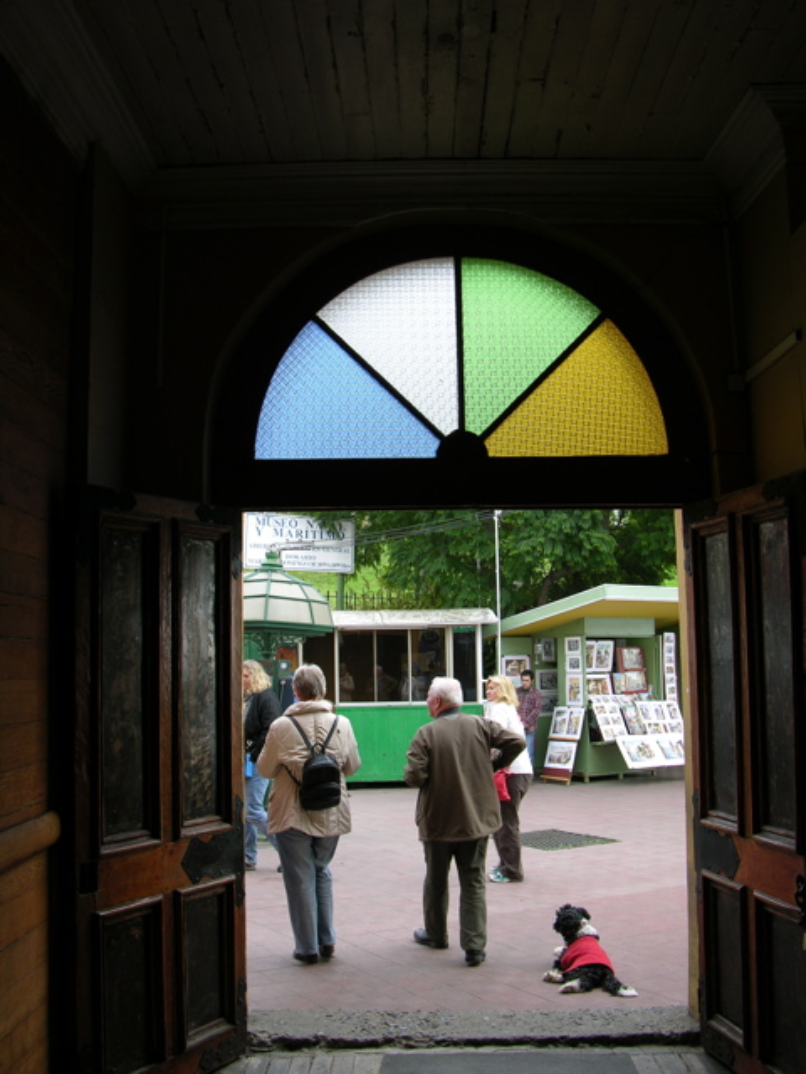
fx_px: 1087
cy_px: 537
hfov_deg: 40.7
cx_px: 403
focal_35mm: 35
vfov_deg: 52.6
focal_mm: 8.9
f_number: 3.5
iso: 50
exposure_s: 1/73.8
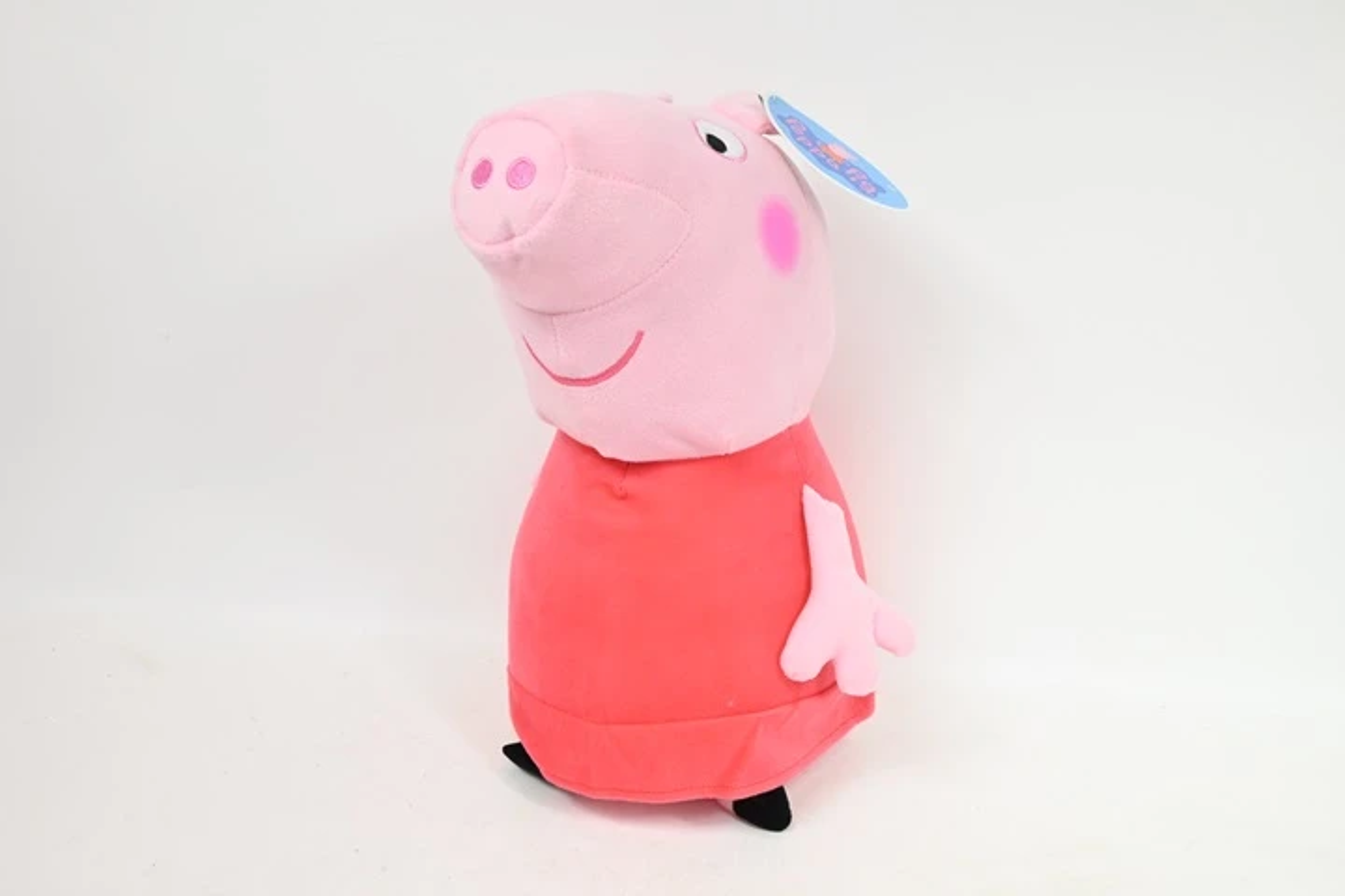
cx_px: 672
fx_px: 1205
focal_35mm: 32
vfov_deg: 40.8
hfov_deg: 58.3
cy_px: 448
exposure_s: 1/125
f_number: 7.1
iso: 1000
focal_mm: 21.5
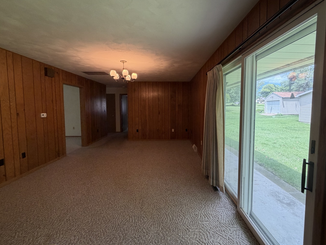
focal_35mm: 15
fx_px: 141
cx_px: 174
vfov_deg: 81.6
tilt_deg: -3.9
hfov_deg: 98.0
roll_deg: +0.1
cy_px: 115
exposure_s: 1/121
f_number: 2.2
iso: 160
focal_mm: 2.22
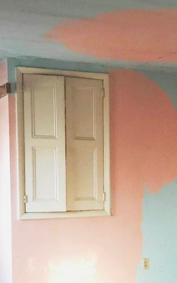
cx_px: 208
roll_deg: -0.8
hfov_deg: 17.3
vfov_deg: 28.2
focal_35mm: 72
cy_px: 208
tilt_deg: -3.0
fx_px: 555
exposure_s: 1/6
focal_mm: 3.99
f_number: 1.8
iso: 80
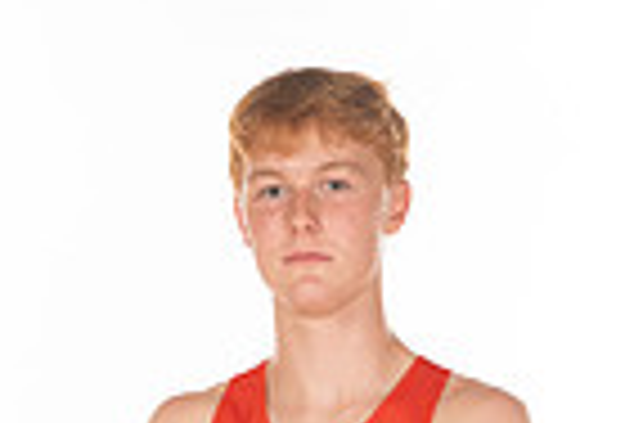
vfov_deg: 7.4
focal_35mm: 176
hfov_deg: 11.7
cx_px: 319
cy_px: 950
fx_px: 3099
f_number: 8
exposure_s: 1/320
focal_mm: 55
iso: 800
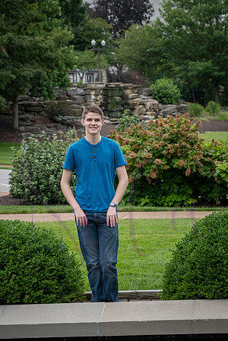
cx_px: 114
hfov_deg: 13.0
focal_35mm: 105
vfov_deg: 19.5
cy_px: 170
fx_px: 997
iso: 640
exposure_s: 1/320
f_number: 10
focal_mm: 105
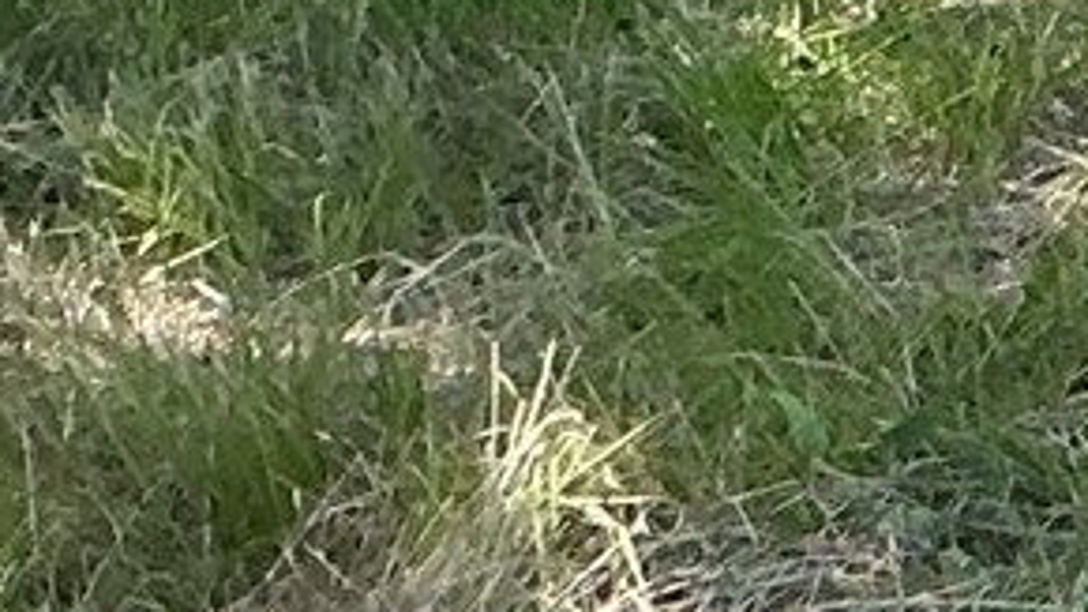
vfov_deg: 5.2
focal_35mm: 223
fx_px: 6432
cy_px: -1078
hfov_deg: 8.1
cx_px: 3343
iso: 25
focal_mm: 3
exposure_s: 1/360
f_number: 1.8
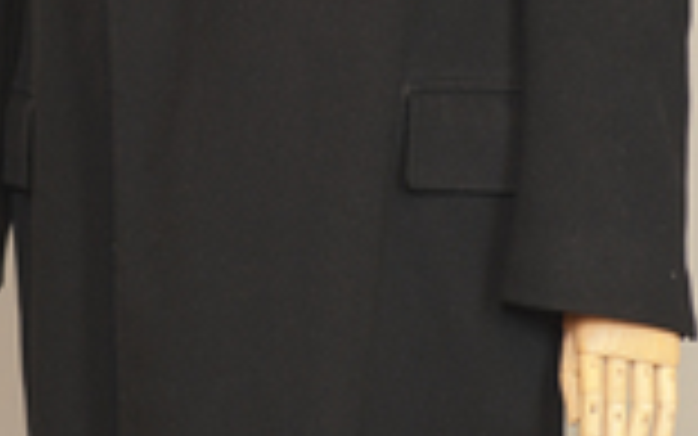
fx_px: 2341
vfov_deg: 10.6
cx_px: 236
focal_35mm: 123
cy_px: 43
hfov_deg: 16.9
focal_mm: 32
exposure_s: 1/10
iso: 200
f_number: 4.5
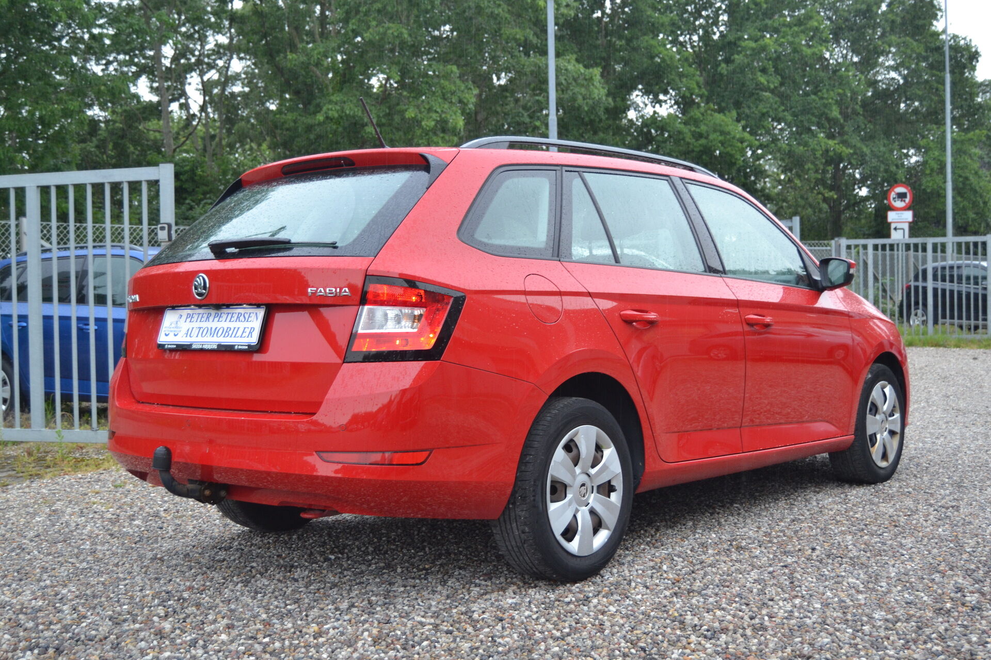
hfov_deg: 49.6
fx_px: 1073
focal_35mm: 39
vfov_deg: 34.2
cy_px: 330
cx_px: 496
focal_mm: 26
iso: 450
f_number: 4
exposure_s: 1/60
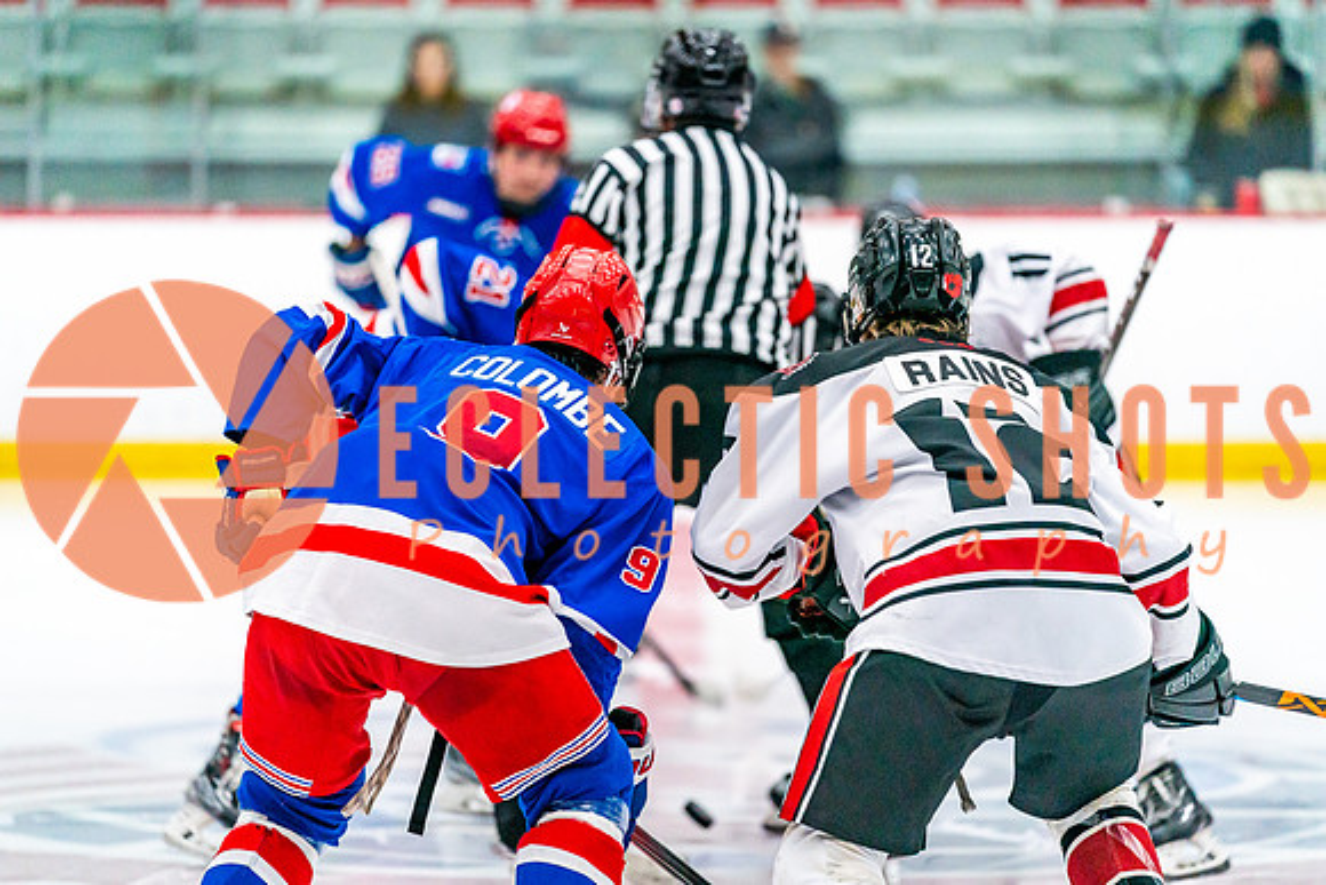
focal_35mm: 197
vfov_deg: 7.0
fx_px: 7258
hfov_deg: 10.4
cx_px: 663
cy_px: 442
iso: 3200
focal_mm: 197
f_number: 2.8
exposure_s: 1/1250
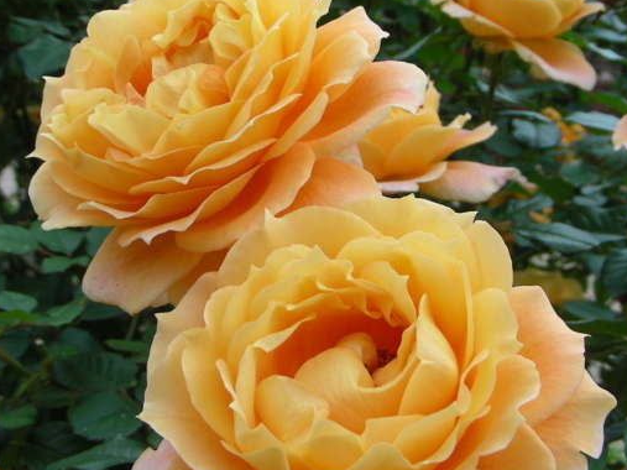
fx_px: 1087
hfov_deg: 32.2
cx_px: 284
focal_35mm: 60
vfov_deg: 24.4
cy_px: 198
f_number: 4
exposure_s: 1/147
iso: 50
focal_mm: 6.3
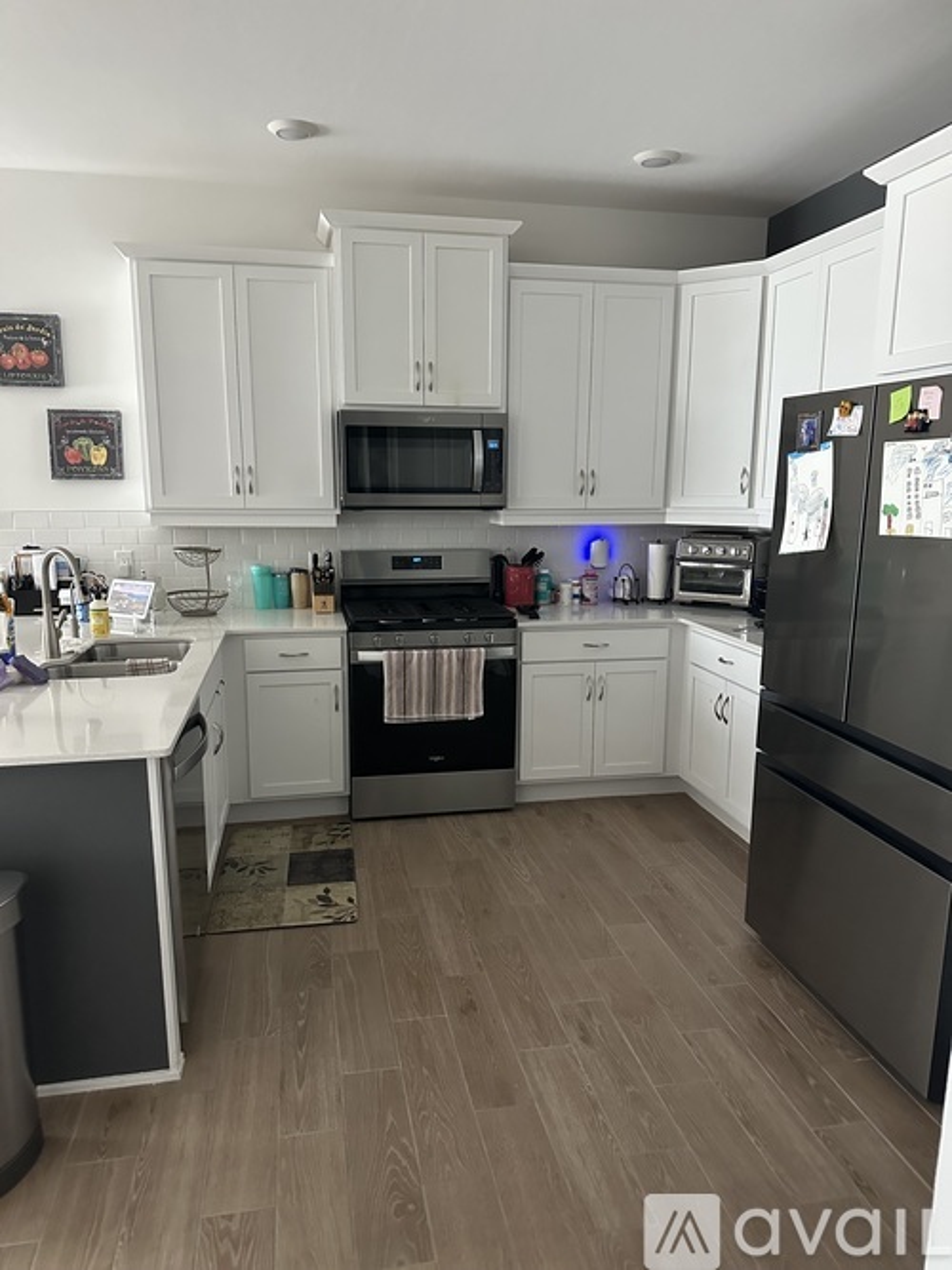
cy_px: 635
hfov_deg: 56.8
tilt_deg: -9.2
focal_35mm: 24
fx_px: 880
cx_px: 476
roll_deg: -0.7
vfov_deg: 71.6
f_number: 1.78
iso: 800
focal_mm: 6.86
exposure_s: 1/60
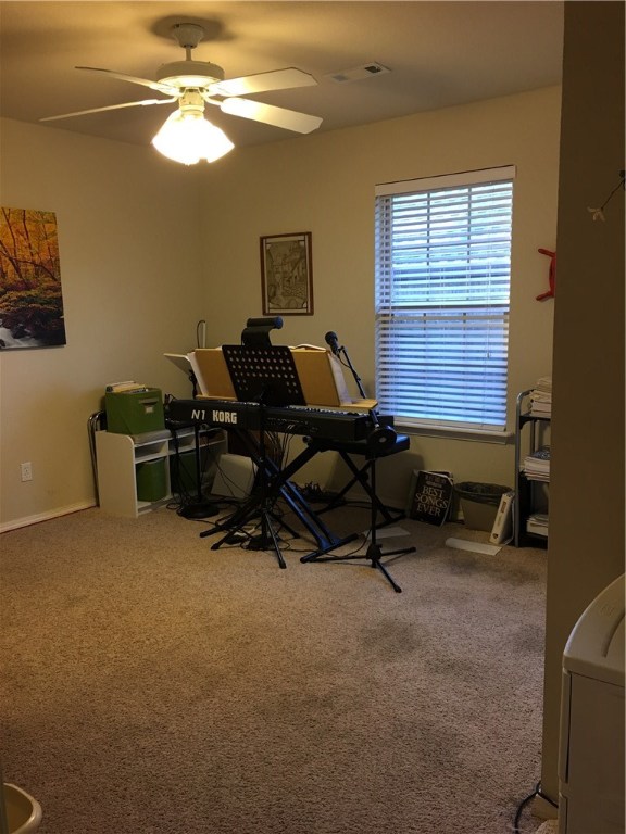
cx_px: 313
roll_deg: +0.2
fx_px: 699
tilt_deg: -8.0
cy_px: 417
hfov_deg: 48.2
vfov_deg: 61.7
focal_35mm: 29
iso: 40
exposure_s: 1/15
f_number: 2.2
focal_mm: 4.15
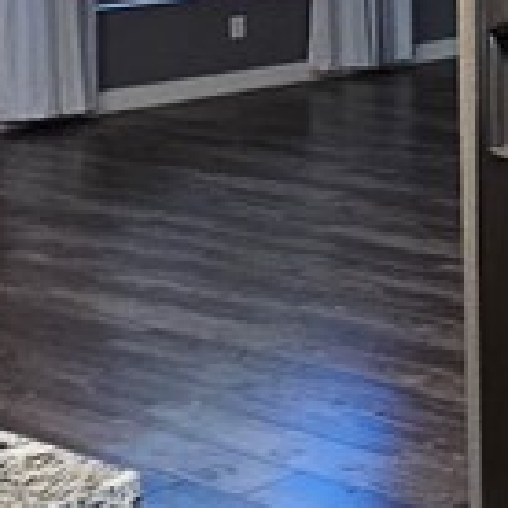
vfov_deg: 18.9
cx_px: 1248
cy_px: -158
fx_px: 1411
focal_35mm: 85
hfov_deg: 13.8
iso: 200
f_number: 2.2
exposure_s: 1/60
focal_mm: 2.2
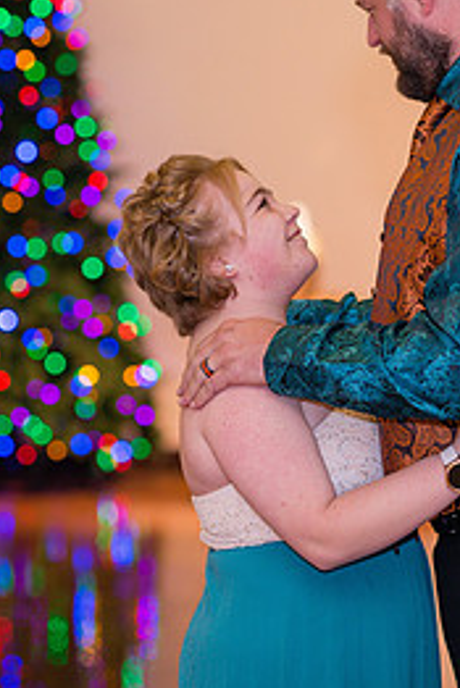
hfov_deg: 7.3
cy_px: 264
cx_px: 202
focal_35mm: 188
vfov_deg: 10.9
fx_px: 3598
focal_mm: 85
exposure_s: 1/125
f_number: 2.2
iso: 640
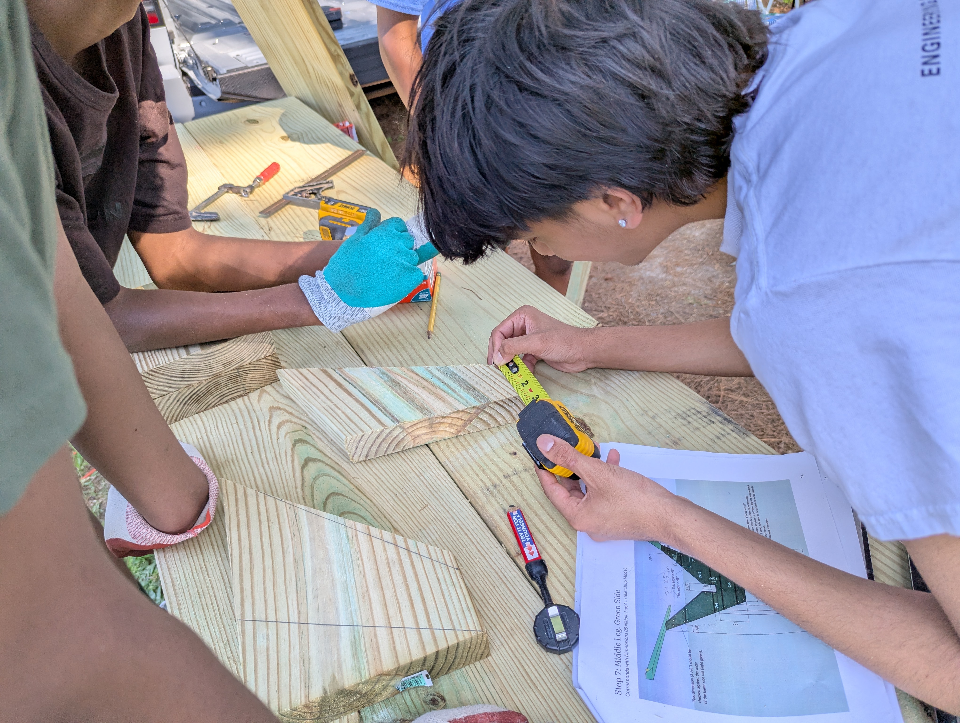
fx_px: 667
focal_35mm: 24
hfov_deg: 71.5
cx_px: 480
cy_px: 362
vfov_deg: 56.9
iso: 44
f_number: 1.85
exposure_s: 1/339
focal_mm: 6.81
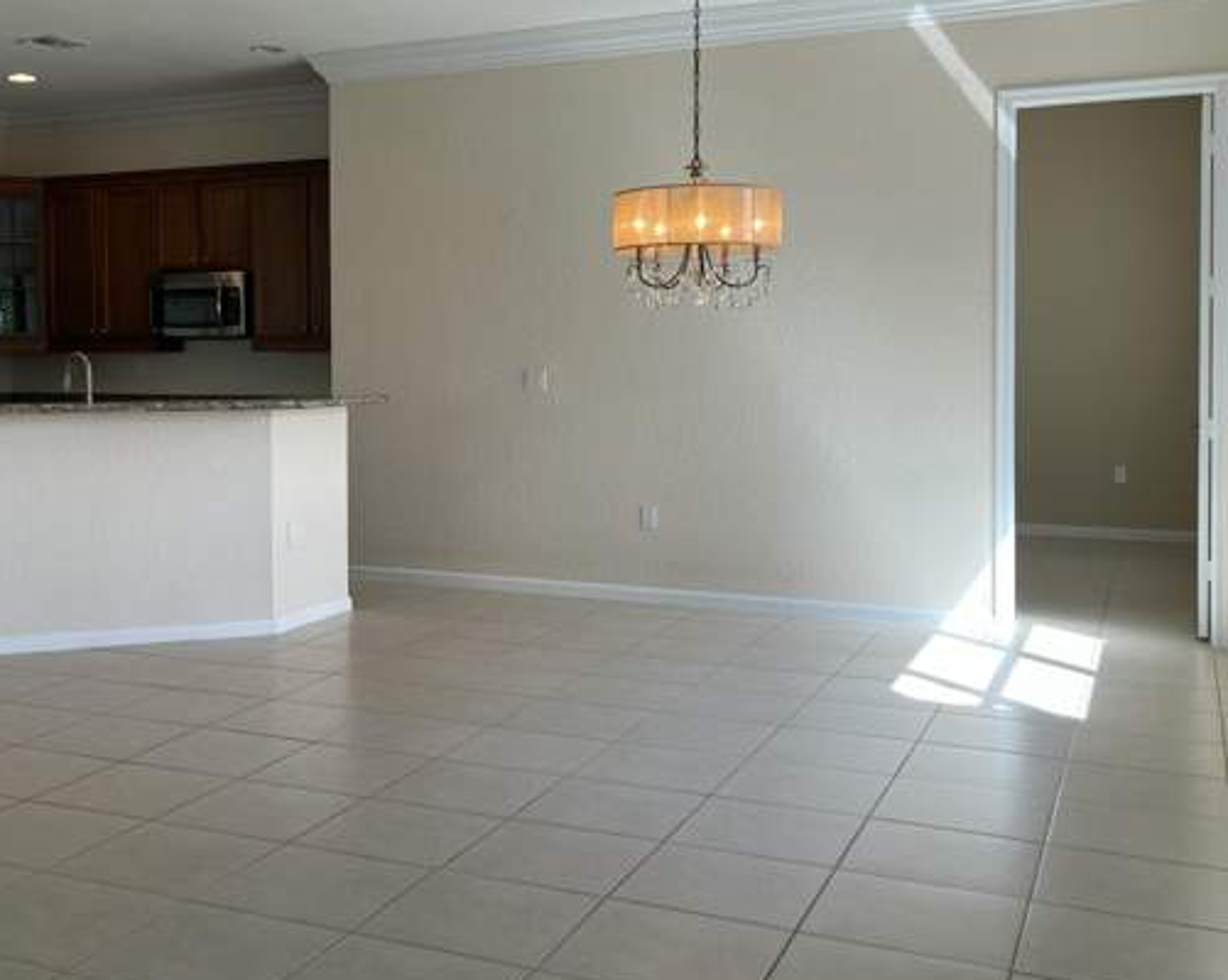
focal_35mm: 39
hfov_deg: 46.2
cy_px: 375
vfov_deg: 38.0
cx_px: 424
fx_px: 1416
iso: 32
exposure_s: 1/140
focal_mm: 5.1
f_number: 1.6
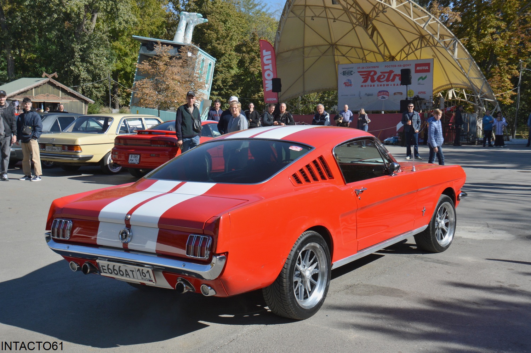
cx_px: 266
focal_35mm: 39
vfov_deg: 34.1
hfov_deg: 49.6
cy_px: 176
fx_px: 575
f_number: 6.3
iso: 400
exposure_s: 1/1600
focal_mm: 26
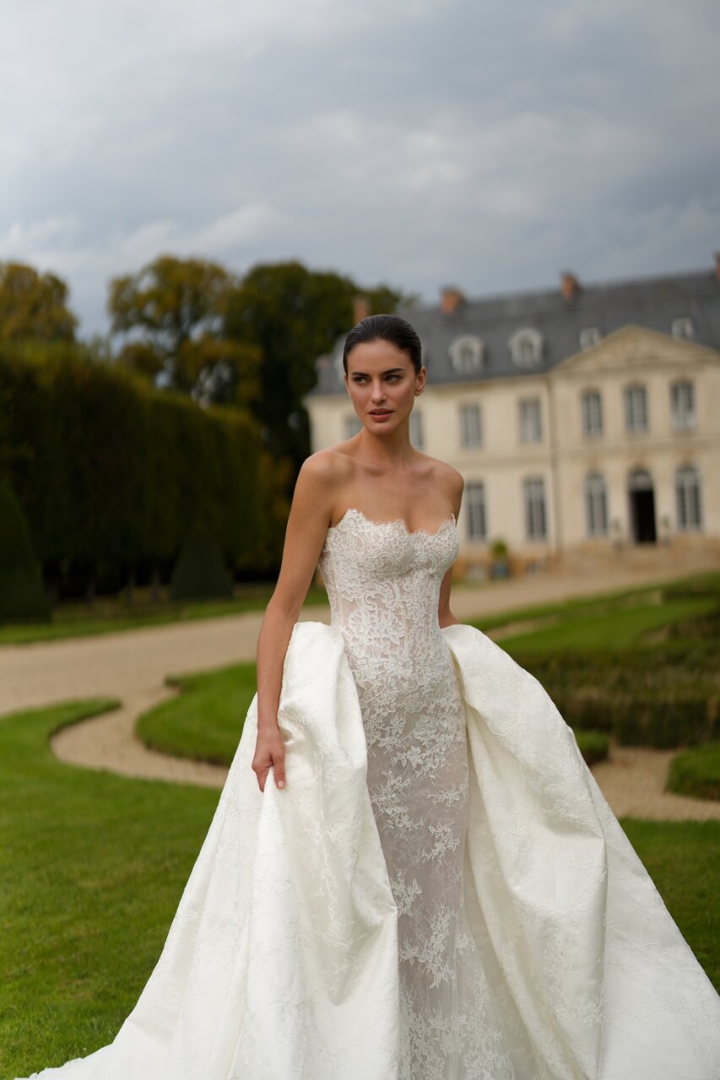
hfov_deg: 27.0
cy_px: 540
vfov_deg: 39.6
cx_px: 360
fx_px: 1500
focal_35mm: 50
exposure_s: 1/8000
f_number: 1.2
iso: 50
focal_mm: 50
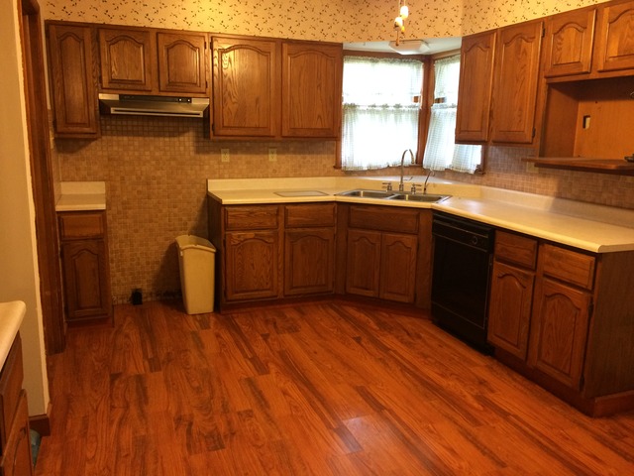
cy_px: 238
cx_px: 317
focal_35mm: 29
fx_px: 531
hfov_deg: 61.7
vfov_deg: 48.2
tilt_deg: -12.9
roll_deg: -1.0
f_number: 2.2
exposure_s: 1/30
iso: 125
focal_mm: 4.15
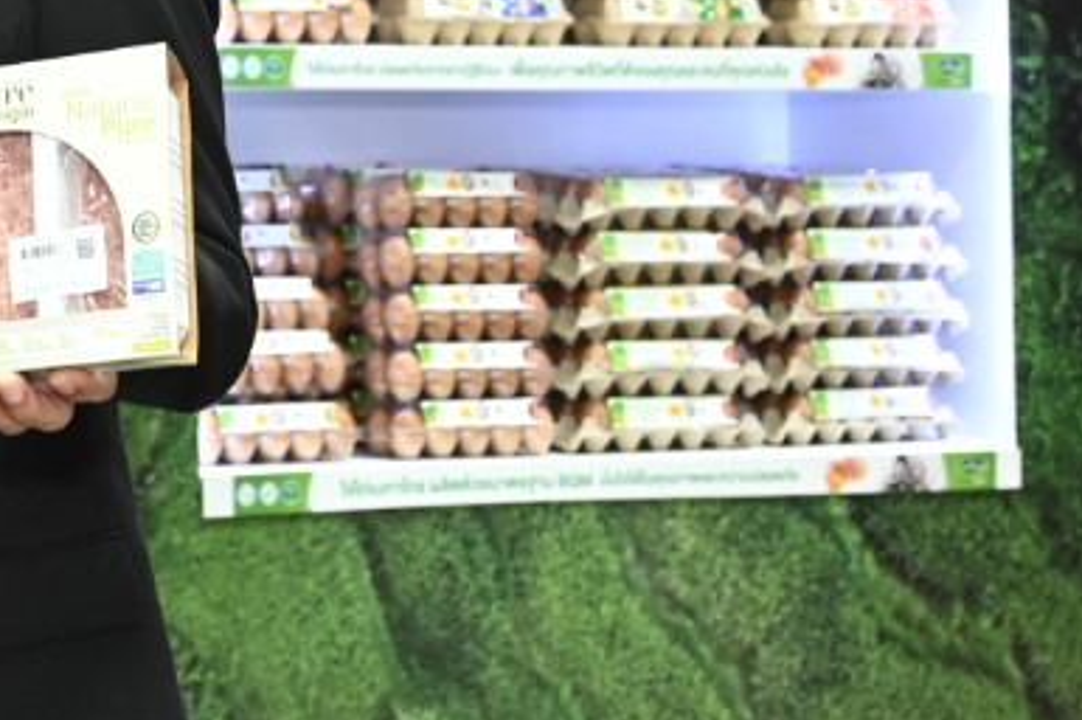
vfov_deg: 9.4
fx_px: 4237
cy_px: -405
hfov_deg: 13.6
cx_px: -582
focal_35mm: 141
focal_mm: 33.5
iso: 1250
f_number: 4.5
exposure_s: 1/250
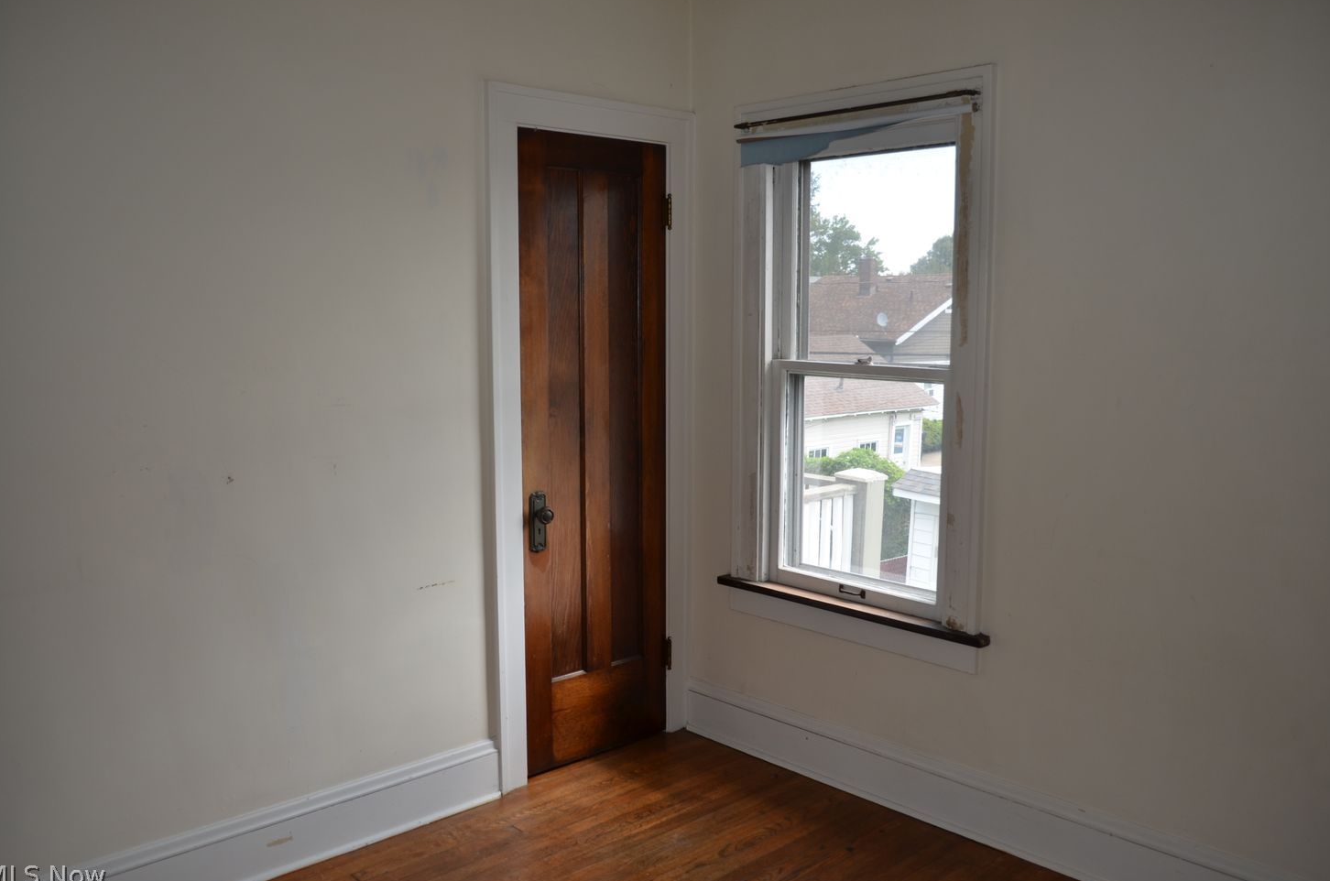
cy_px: 441
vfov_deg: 42.2
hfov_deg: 60.4
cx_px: 666
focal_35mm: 31
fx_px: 1143
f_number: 3.8
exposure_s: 1/200
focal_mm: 20
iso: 160
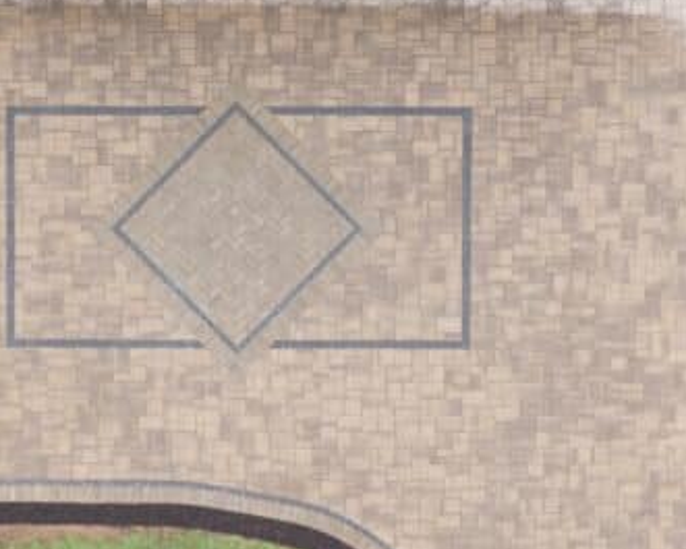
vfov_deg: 25.0
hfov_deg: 30.9
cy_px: 251
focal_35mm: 61
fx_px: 1239
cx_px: 363
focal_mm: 10.26
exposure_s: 1/160
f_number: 4.5
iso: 100
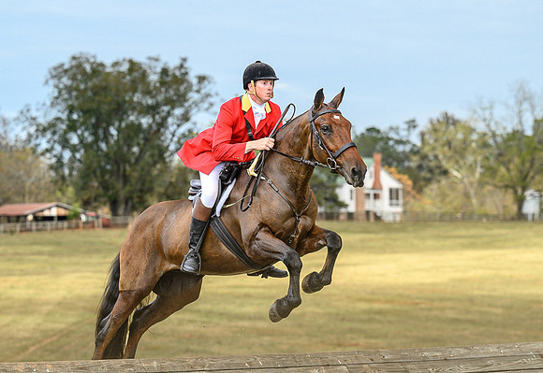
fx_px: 2928
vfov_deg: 7.3
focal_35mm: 192
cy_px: 209
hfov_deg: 10.6
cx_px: 244
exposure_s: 1/800
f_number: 3.5
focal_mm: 110
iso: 400
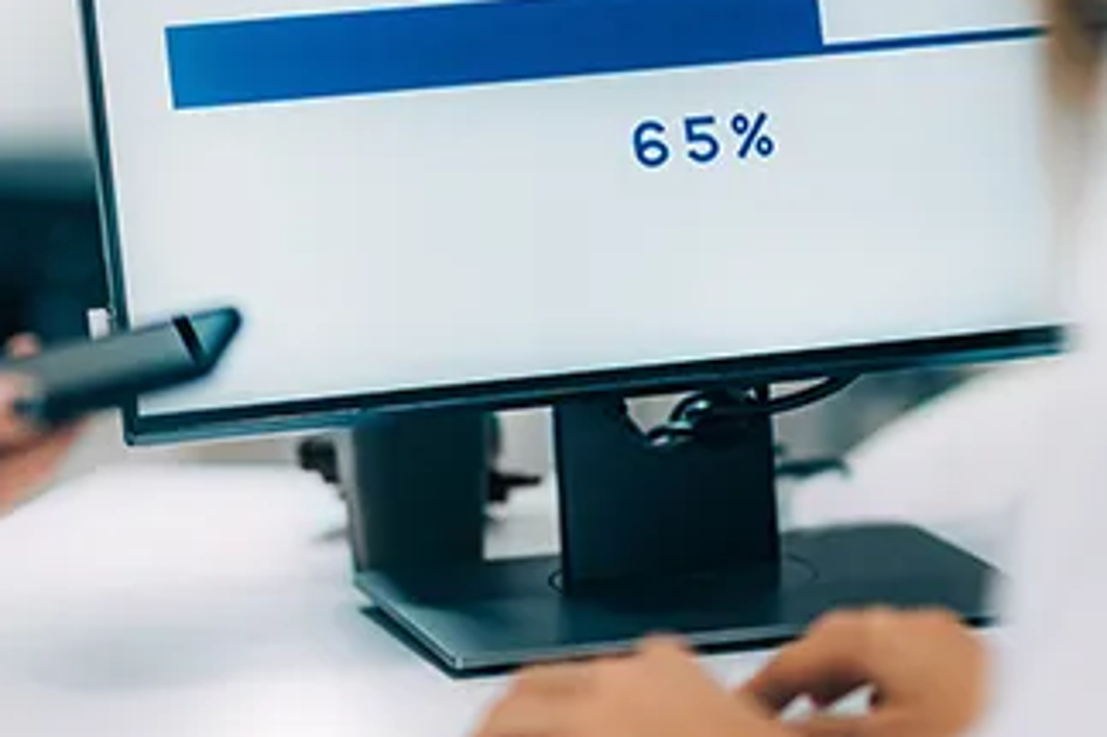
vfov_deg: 8.7
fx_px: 4856
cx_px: 521
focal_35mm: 158
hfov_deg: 13.0
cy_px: 226
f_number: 1.4
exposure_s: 1/200
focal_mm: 85
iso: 100
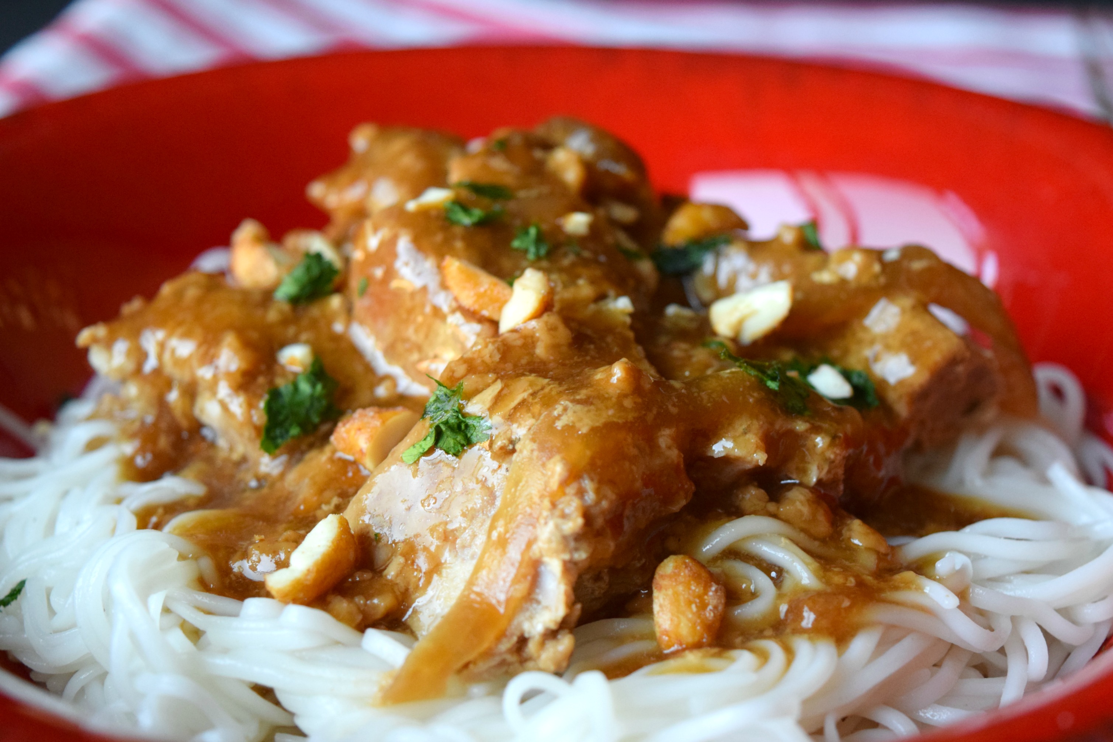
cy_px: 371
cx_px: 556
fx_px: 2226
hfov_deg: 28.1
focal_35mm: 72
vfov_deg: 18.9
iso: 1600
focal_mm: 48
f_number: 5.3
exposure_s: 1/60
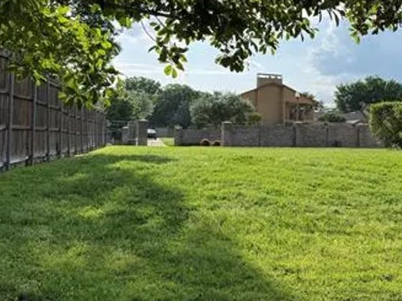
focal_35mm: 47
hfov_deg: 38.1
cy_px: 113
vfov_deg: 30.7
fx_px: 546
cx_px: 350
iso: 80
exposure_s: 1/2959
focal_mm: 6.76
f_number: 1.78
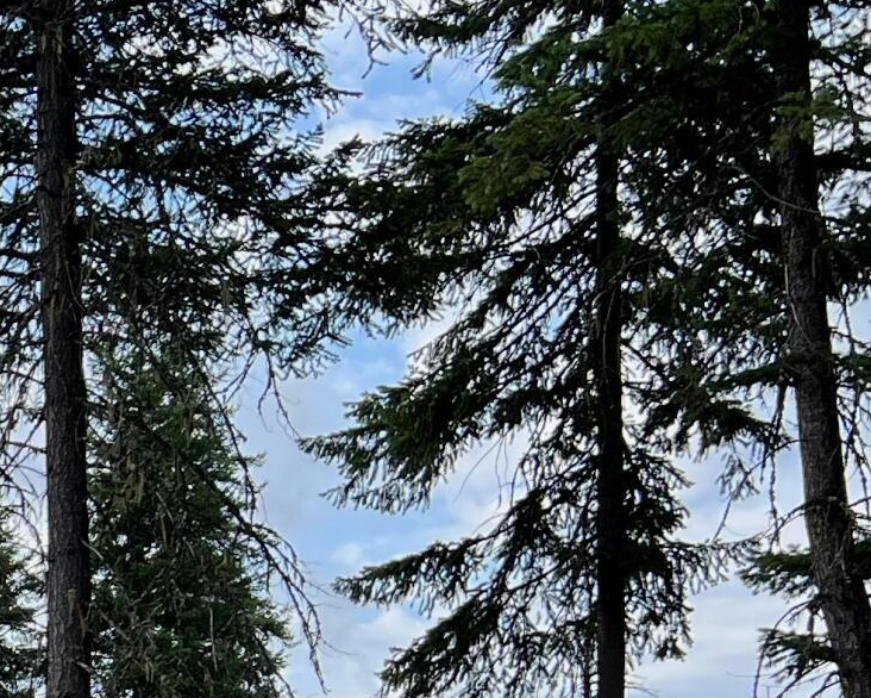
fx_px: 2682
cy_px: 984
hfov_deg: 15.5
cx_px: -745
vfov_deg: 14.0
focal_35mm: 104
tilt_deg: +1.0
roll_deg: +0.1
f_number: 1.5
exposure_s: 1/1511
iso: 50
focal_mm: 5.7
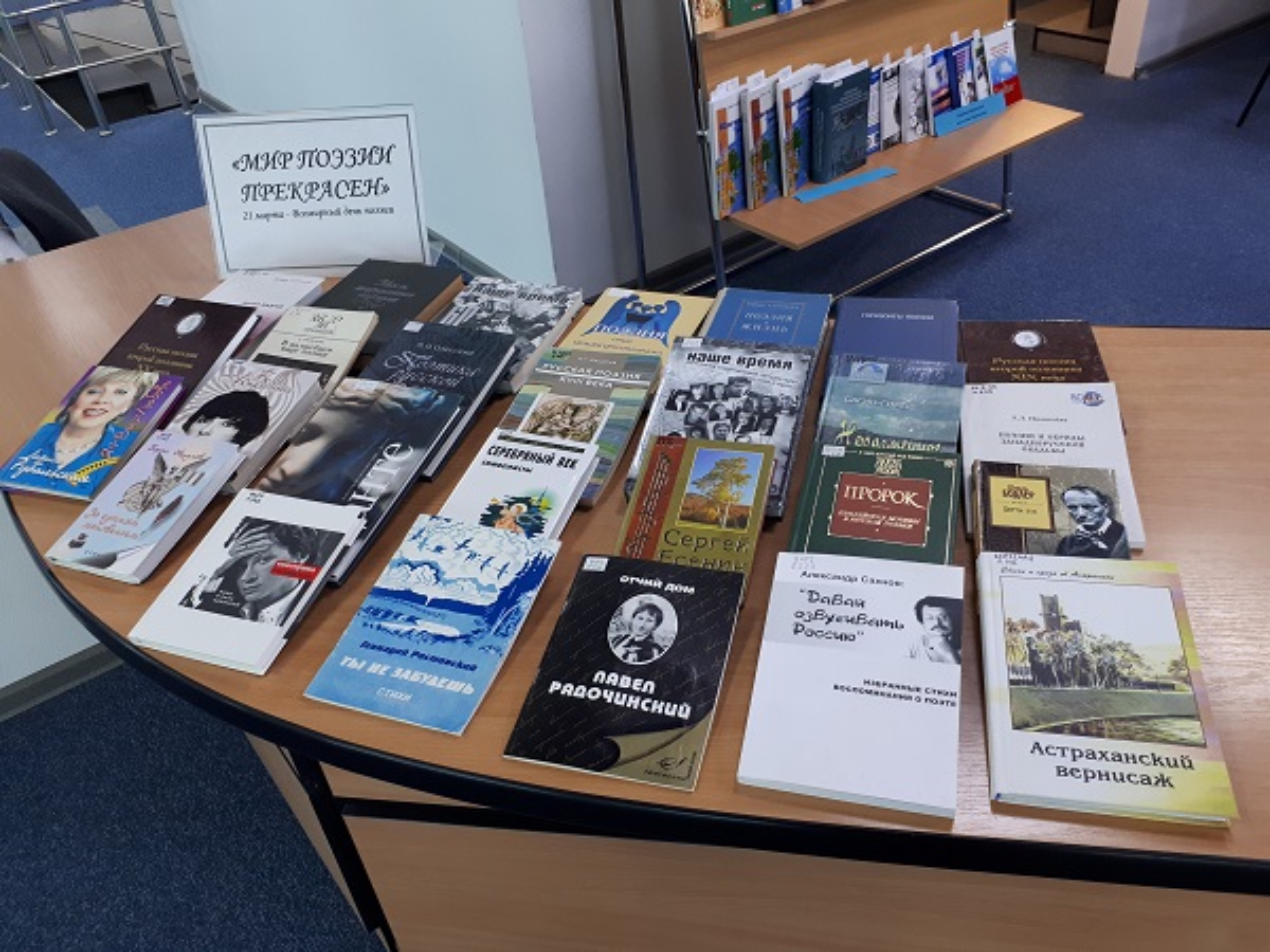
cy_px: 476
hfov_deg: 65.3
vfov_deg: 51.4
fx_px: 991
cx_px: 635
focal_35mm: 27
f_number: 1.9
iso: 125
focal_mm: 3.6
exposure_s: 1/33
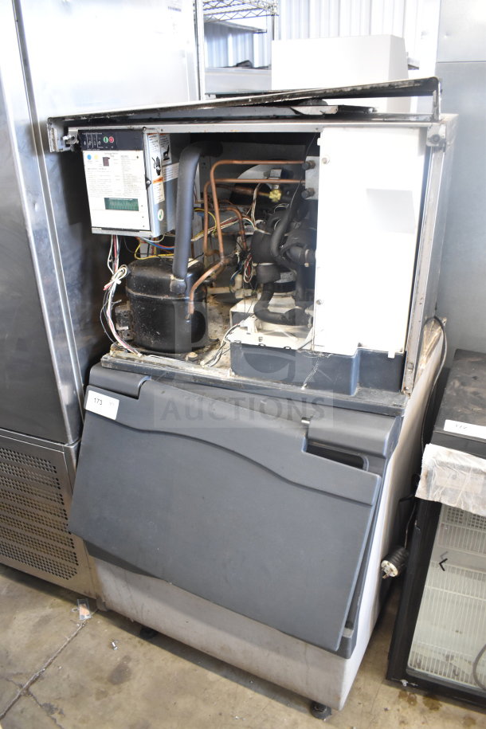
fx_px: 547
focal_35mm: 27
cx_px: 243
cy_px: 364
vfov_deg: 67.4
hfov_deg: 47.9
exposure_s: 1/30
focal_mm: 18
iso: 1400
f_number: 3.5
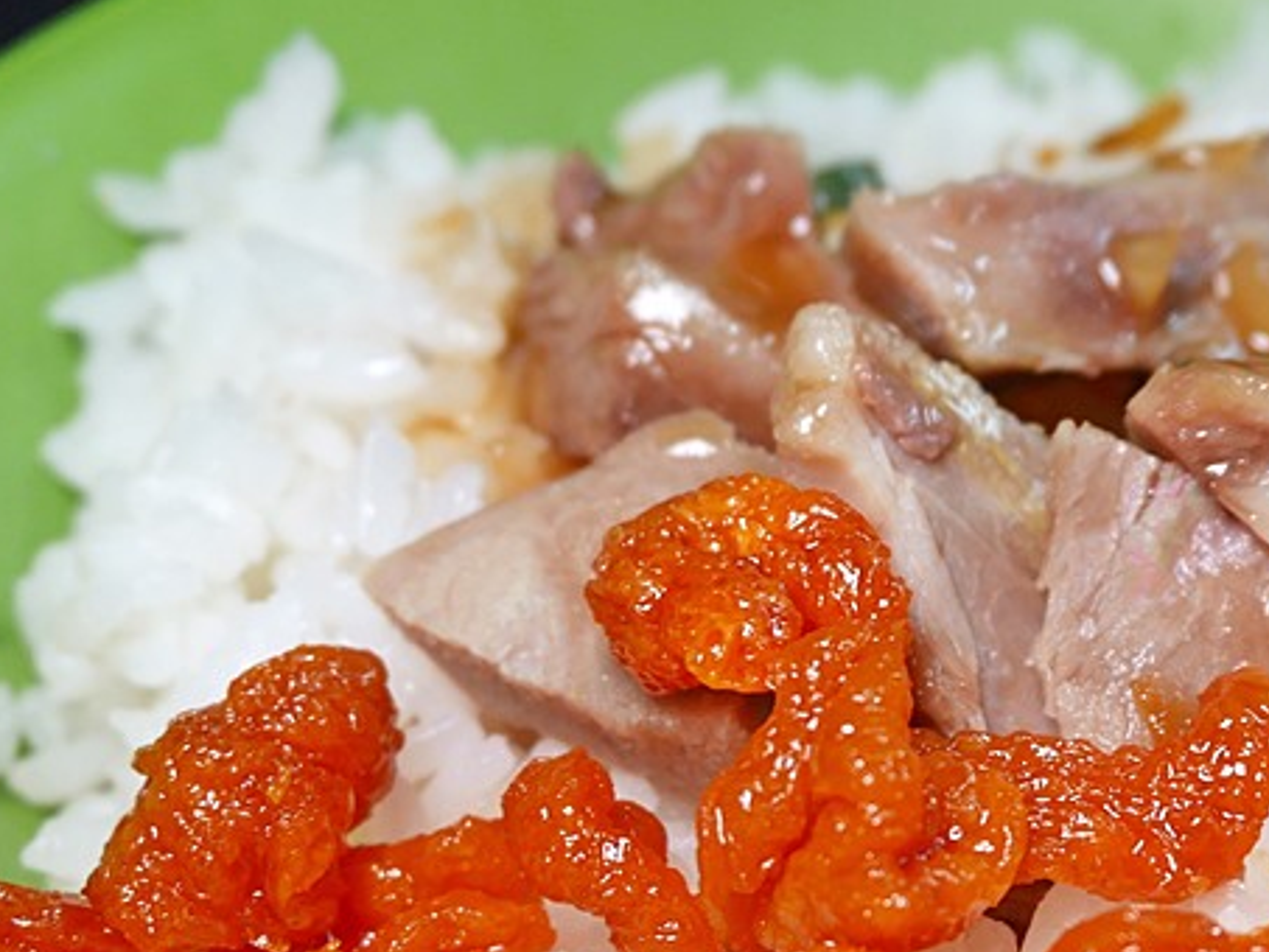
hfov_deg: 25.6
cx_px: 964
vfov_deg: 19.5
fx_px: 2750
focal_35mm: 75
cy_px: 710
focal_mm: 17
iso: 250
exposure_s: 1/60
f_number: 4.1
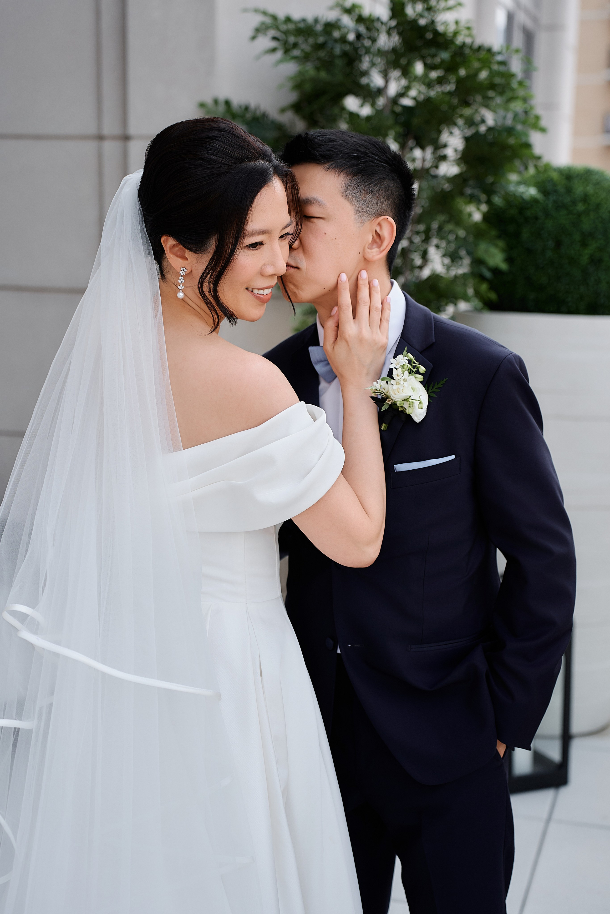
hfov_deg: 25.5
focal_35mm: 53
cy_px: 457
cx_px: 305
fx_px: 1347
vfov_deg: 37.5
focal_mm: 53
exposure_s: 1/2000
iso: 320
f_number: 2.8
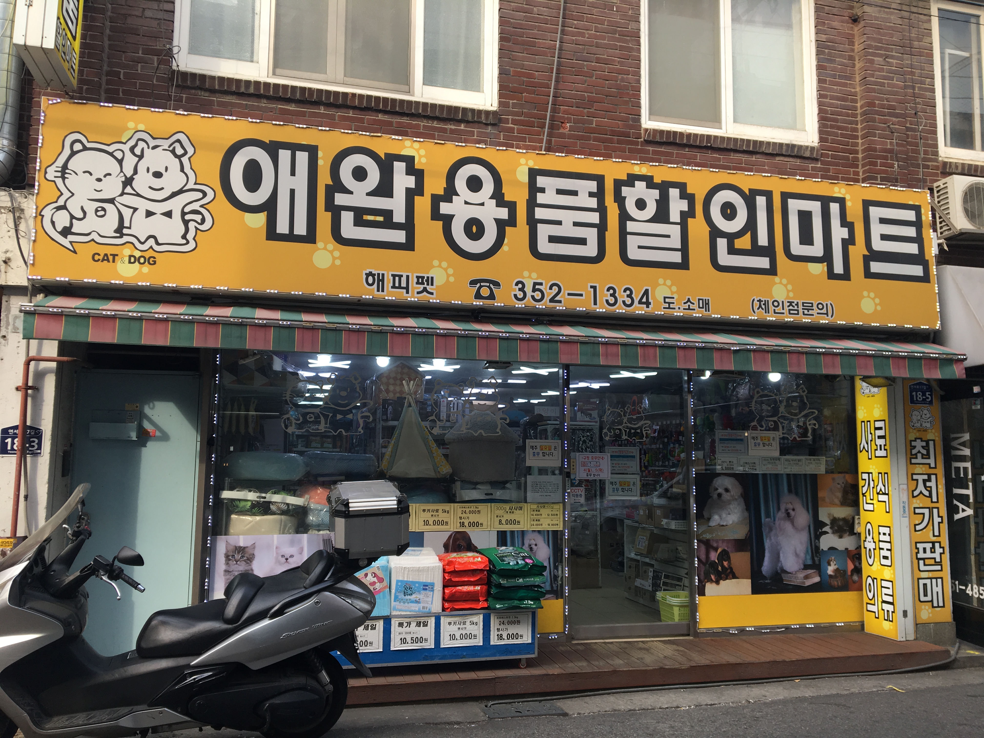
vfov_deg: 48.2
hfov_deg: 61.7
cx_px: 492
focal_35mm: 29
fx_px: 824
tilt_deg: +5.8
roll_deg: -0.2
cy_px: 369
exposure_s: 1/222
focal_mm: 4.15
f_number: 2.2
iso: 25
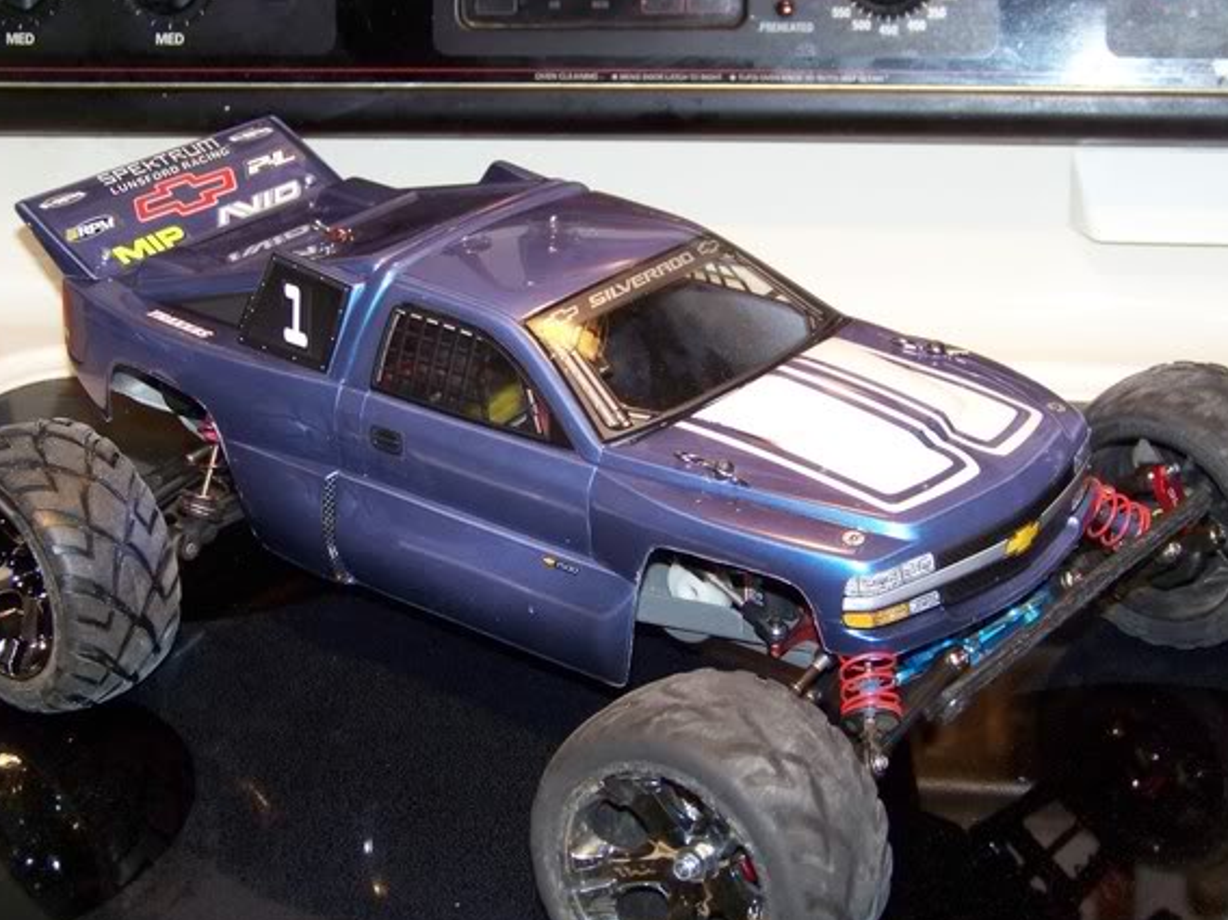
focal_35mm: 70
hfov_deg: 27.8
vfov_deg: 21.0
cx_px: 632
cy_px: 500
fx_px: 2483
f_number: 3.2
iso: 200
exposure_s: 1/30
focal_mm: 10.5
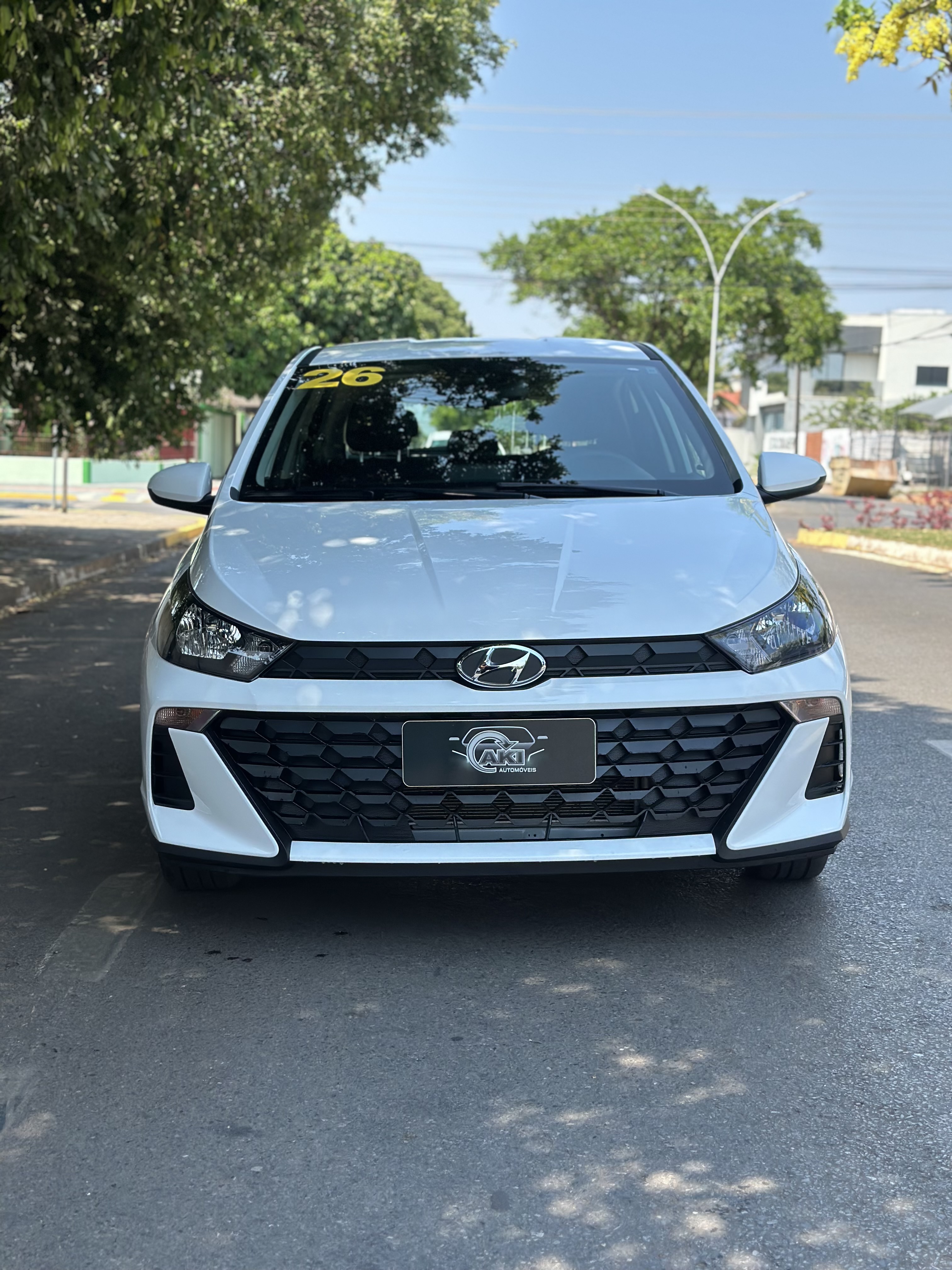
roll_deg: -2.3
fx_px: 1760
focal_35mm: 48
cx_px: 476
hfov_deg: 30.3
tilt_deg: -4.5
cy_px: 635
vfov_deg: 39.7
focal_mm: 6.86
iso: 80
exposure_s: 1/2597
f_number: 1.78
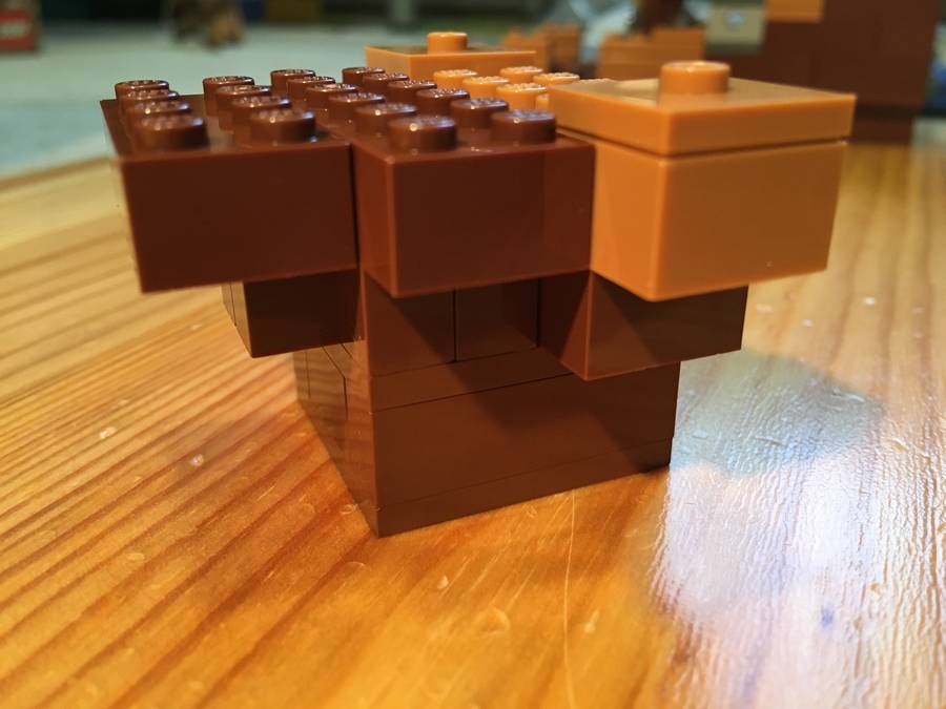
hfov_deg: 61.7
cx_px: 473
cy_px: 354
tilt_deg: -24.9
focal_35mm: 29
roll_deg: -0.3
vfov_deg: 48.2
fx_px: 793
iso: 160
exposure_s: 1/33
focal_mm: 4.15
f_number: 2.2
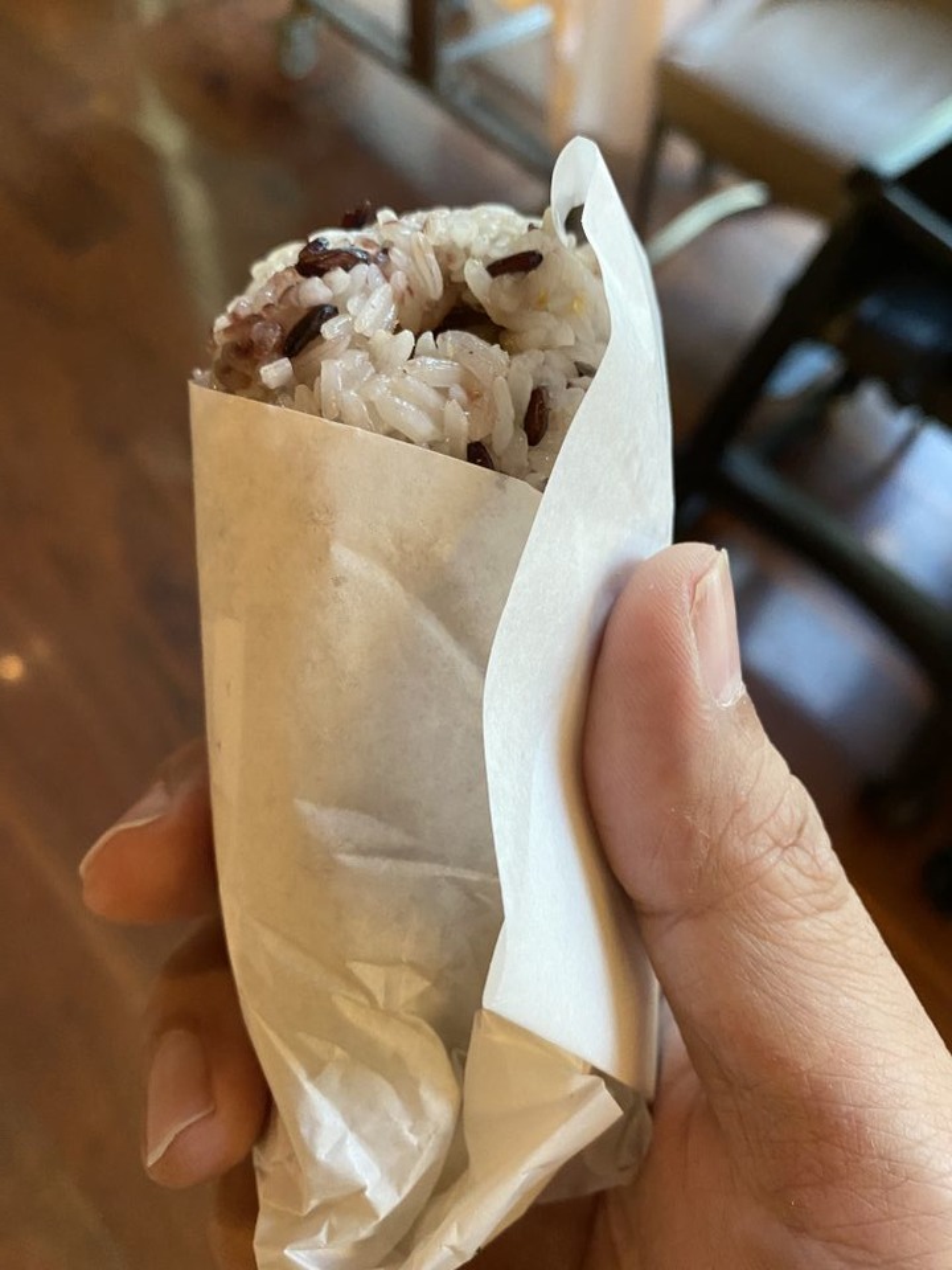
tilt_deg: -57.6
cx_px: 476
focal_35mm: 26
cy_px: 635
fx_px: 953
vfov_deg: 67.3
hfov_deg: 53.1
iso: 400
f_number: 1.8
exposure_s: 1/46
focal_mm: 4.25
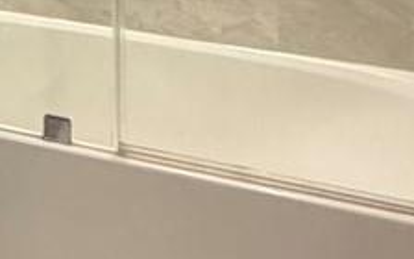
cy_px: -313
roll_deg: +2.6
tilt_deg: -3.5
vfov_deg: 10.9
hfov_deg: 15.4
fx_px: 1196
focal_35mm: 106
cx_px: -429
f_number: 2.2
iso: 250
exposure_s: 1/120
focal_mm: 2.22
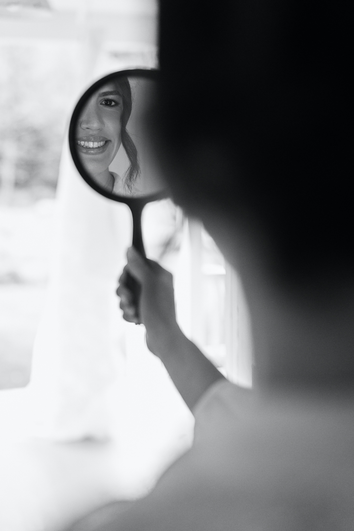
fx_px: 723
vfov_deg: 40.3
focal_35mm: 49
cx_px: 177
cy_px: 266
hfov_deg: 27.5
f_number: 2
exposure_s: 1/2500
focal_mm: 49
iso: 4000
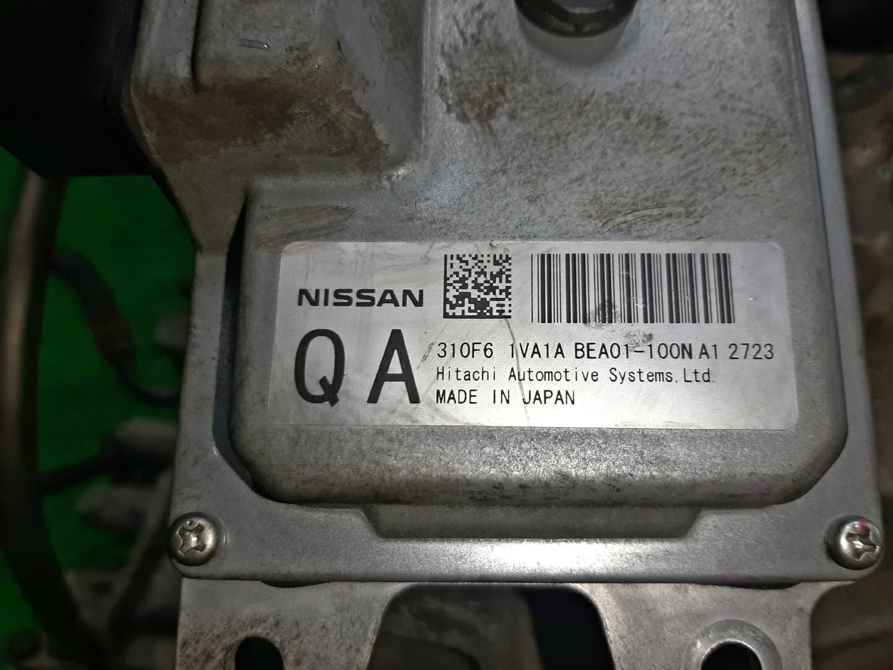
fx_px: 671
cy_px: 335
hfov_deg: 67.3
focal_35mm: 26
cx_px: 446
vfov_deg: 53.1
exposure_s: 1/147
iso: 40
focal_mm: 3.93
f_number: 1.7
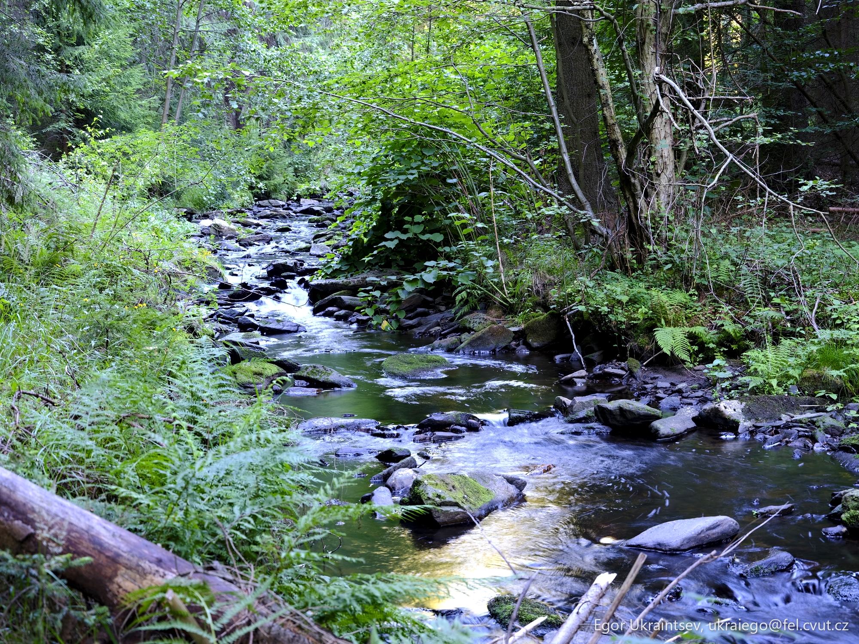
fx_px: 1365
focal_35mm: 55
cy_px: 322
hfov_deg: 34.9
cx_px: 430
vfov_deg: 26.6
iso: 400
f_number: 8
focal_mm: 70
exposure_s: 1/1.9
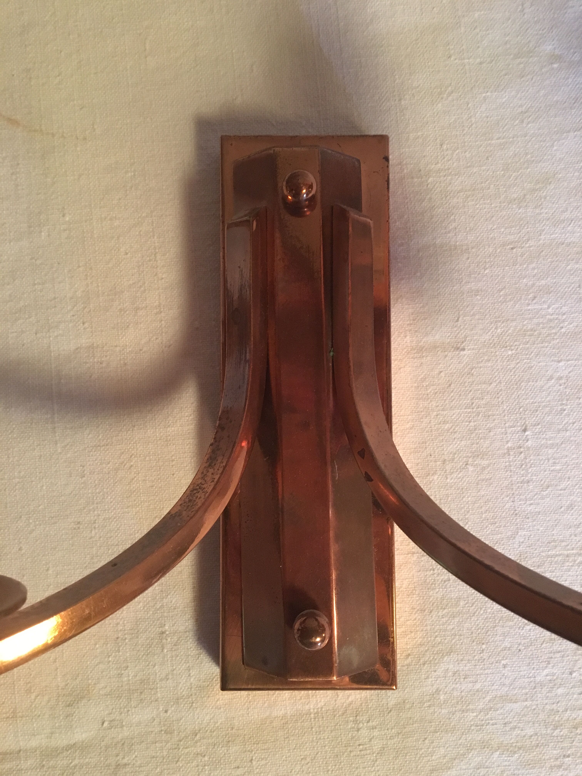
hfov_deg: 48.2
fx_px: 650
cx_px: 291
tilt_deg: -86.4
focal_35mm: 29
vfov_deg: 61.7
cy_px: 388
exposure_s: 1/17
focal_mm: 4.15
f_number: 2.2
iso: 500
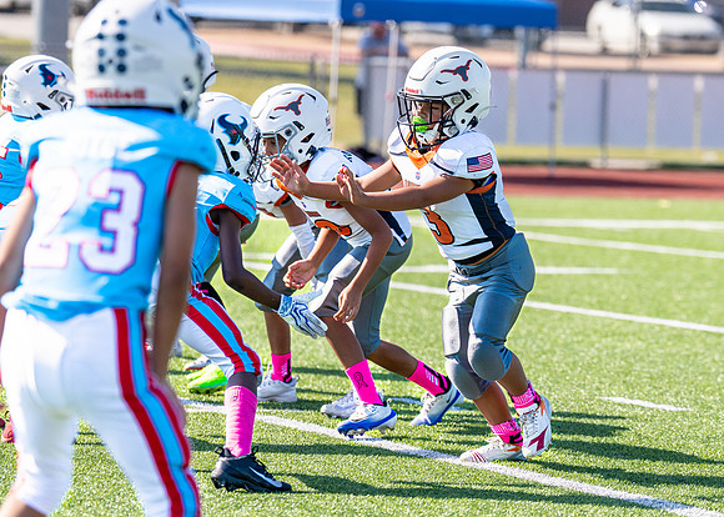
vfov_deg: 6.7
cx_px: 484
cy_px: 244
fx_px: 4399
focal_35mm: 214
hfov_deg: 9.4
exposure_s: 1/2000
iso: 100
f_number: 2.8
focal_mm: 122
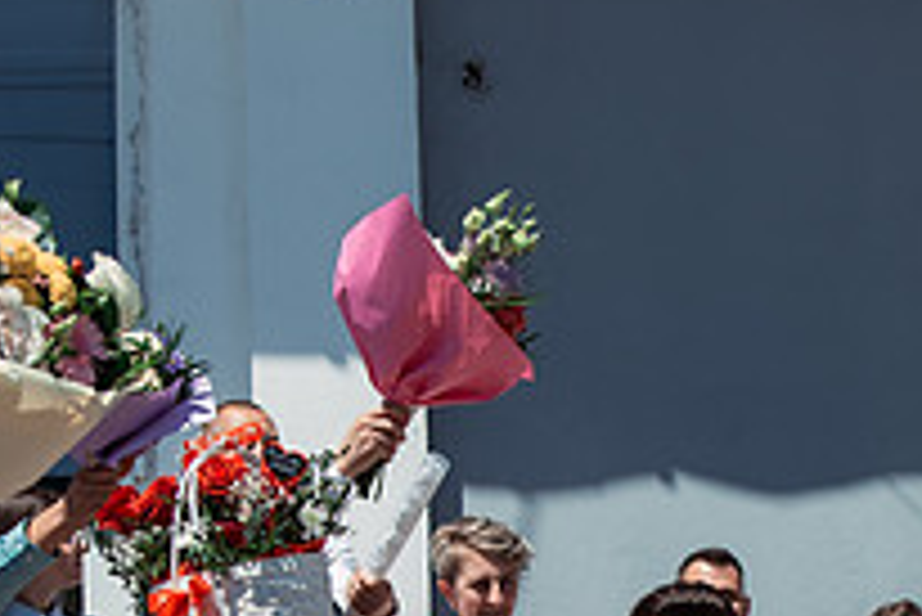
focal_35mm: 99
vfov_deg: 13.3
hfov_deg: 20.3
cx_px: 760
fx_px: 2537
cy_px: 839
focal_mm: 35
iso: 125
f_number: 3.5
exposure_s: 1/2000
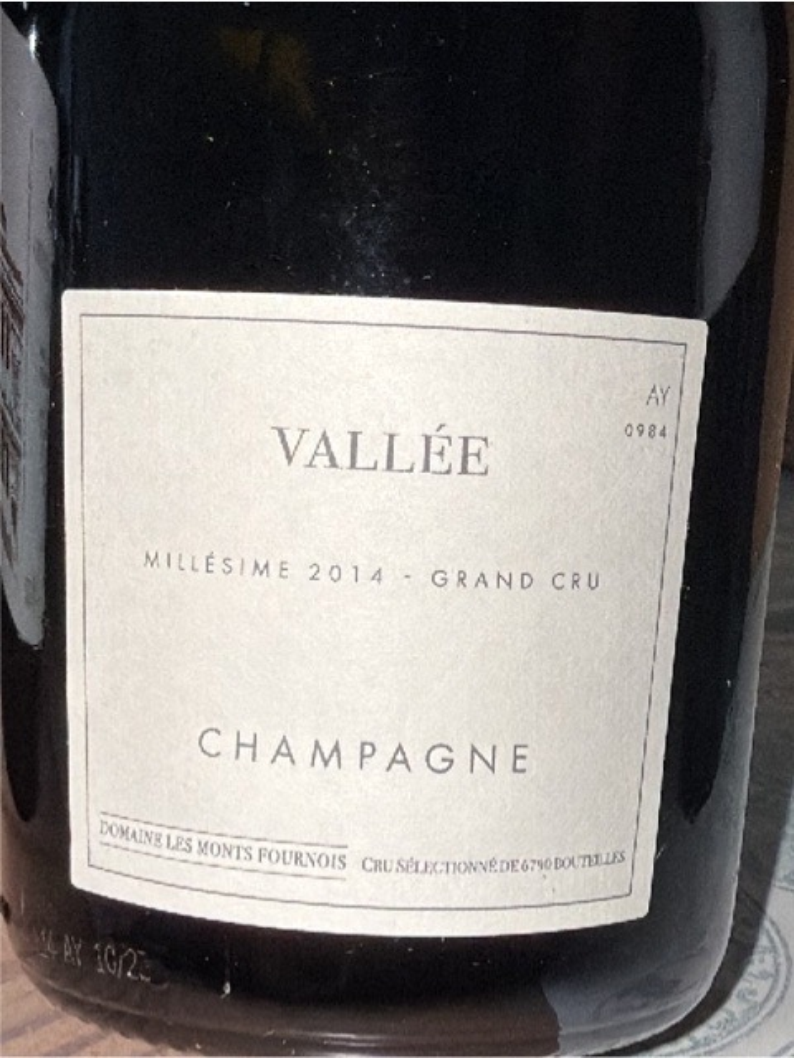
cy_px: 529
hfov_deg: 49.7
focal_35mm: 28
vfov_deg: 63.4
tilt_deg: -22.9
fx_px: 856
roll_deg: -1.8
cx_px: 397
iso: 160
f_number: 2.2
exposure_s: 1/64
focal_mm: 2.22
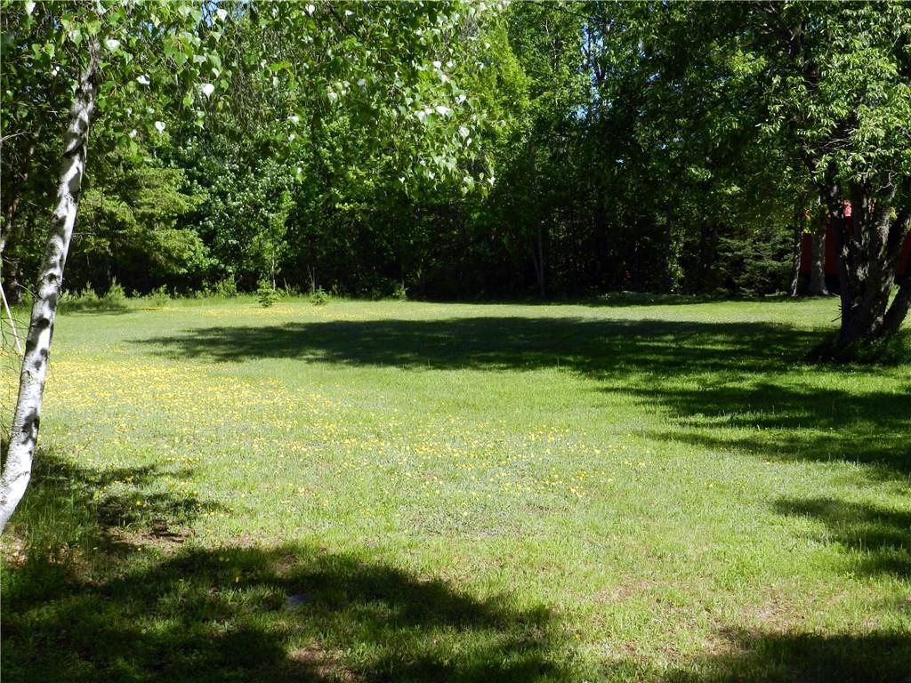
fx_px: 1211
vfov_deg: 31.5
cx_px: 456
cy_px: 342
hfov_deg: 41.2
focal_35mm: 46
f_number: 4.2
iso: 160
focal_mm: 8.1
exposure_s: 1/500
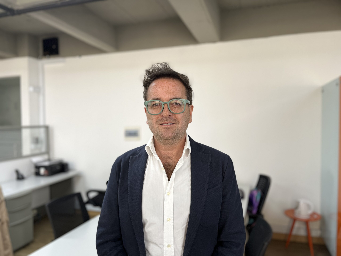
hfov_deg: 67.3
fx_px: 256
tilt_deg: -2.6
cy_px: 128
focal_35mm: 26
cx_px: 170
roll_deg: +0.7
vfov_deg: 53.1
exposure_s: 1/60
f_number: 1.6
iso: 100
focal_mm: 5.1
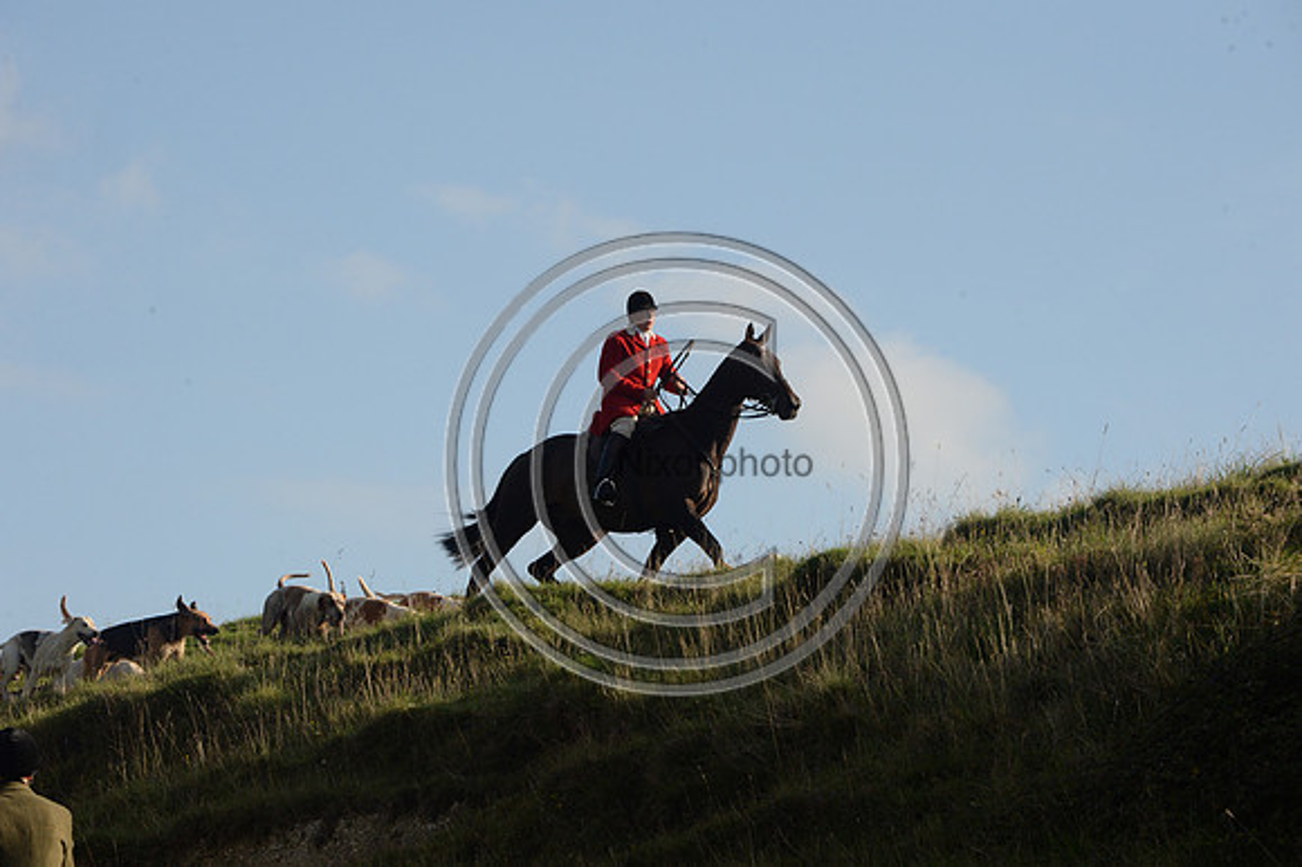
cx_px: 651
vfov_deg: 6.9
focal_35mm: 200
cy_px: 434
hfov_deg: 10.3
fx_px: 7229
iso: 800
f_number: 9
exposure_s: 1/1000
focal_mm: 200
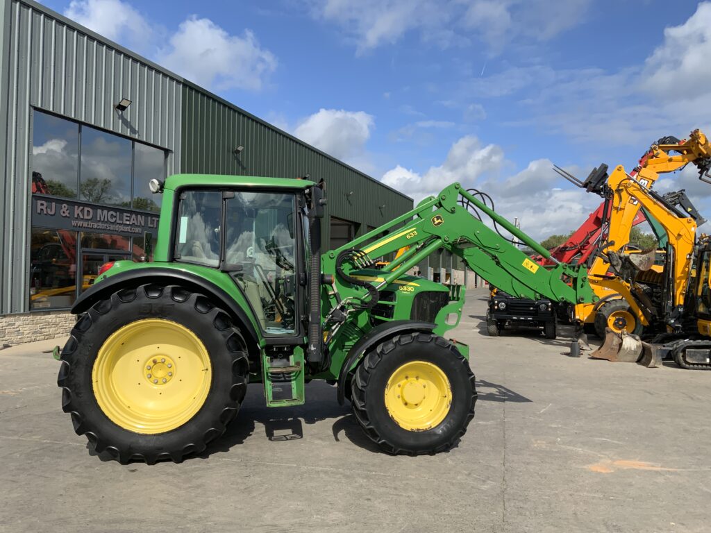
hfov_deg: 61.7
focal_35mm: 29
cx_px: 356
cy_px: 266
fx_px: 596
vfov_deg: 48.2
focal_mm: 3
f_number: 1.8
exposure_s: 1/2320
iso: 20
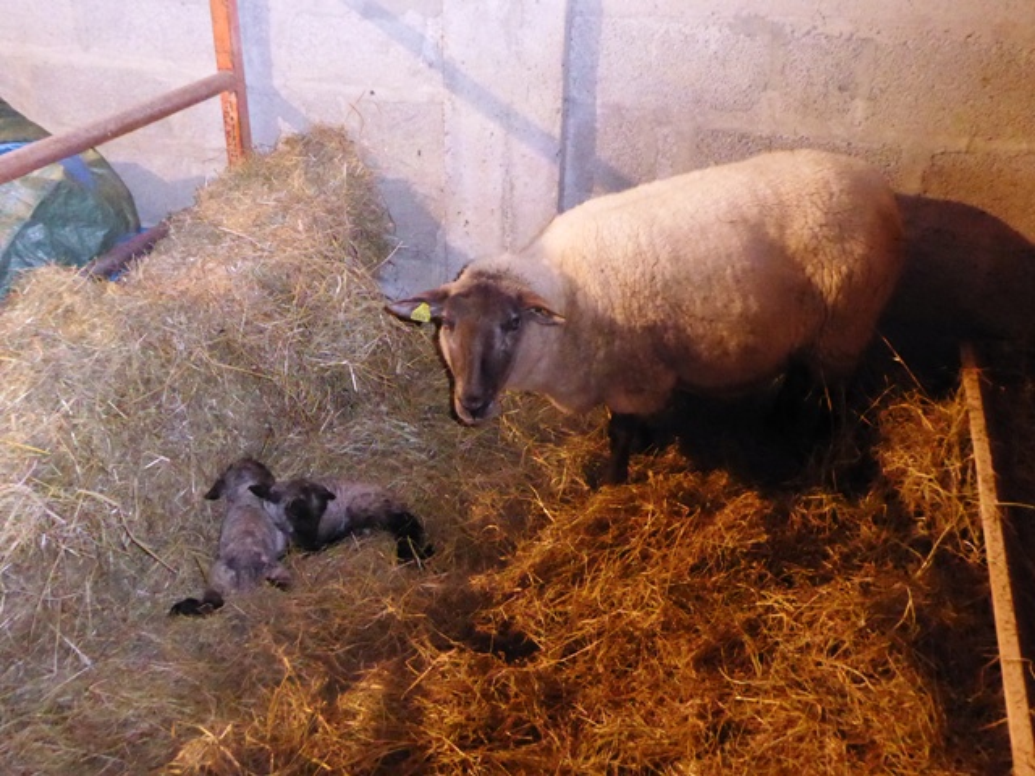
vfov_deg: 44.2
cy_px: 388
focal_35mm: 32
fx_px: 957
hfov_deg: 56.8
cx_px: 518
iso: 1600
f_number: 3.5
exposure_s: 1/8
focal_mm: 5.4
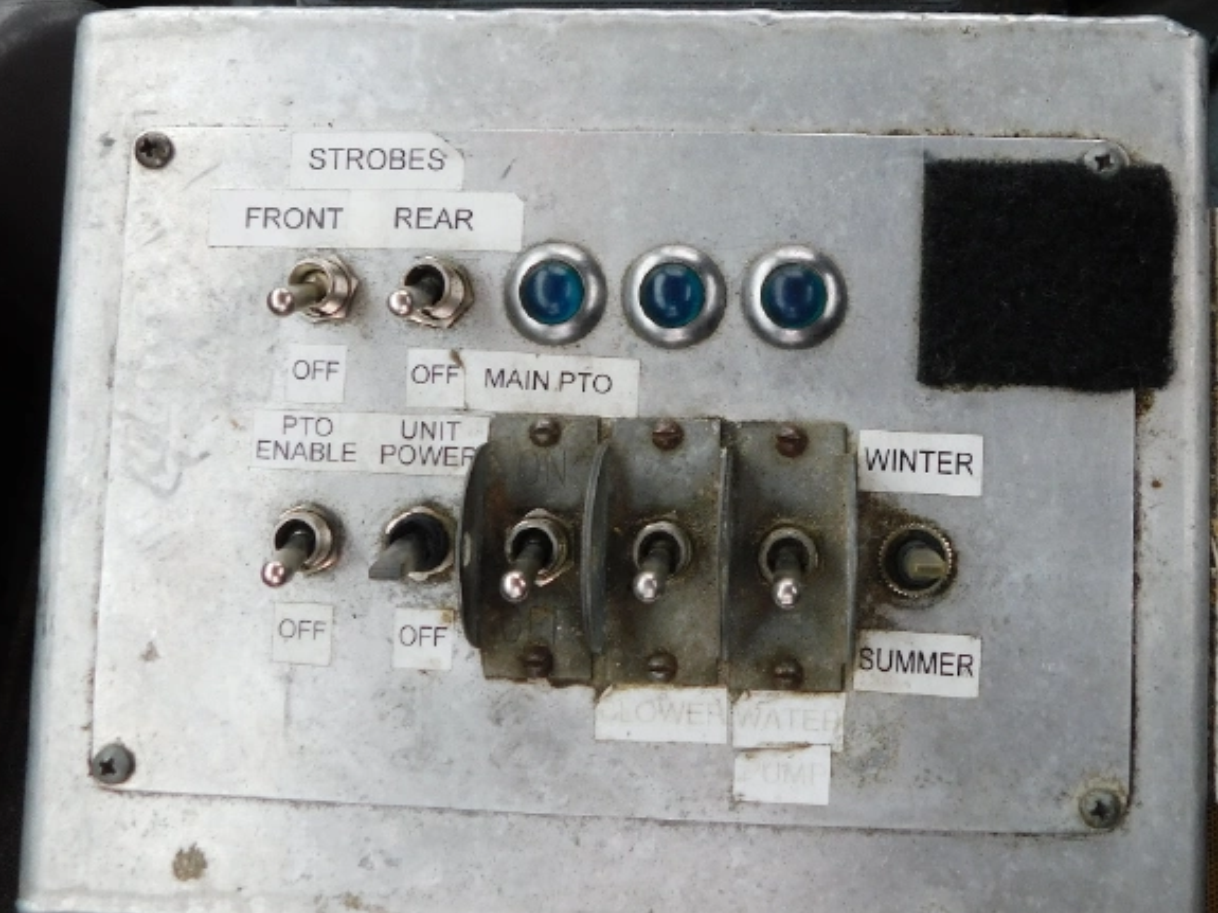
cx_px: 729
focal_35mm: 32
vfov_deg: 44.1
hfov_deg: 56.4
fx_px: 1126
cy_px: 413
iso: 125
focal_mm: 4
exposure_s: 1/80
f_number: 3
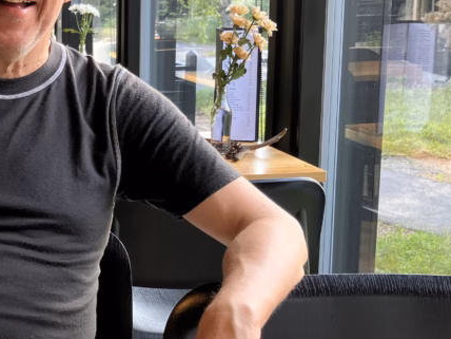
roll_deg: +1.6
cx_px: 19
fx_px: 873
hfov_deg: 27.6
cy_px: 193
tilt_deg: -12.2
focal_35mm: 67
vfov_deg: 21.9
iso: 80
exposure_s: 1/100
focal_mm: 3.99
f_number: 1.8
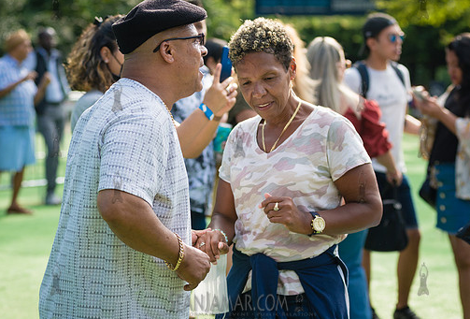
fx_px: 1667
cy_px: 157
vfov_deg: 10.9
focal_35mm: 127
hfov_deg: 16.1
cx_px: 242
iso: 500
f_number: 5
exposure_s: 1/1250
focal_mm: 100
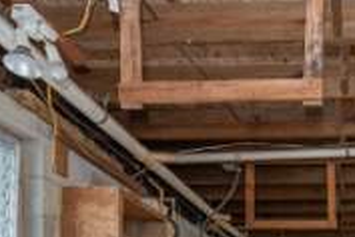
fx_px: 375
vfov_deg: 28.2
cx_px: 335
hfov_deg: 44.9
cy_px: 316
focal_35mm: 38
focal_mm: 14
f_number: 8
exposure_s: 1/30
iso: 1250
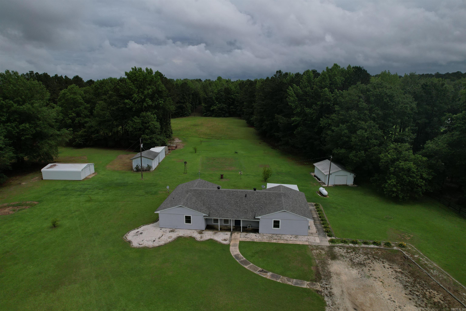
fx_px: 285
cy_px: 156
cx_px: 233
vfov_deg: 57.2
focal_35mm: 22
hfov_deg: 78.6
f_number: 2.8
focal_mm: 8.38
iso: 100
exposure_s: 1/4000
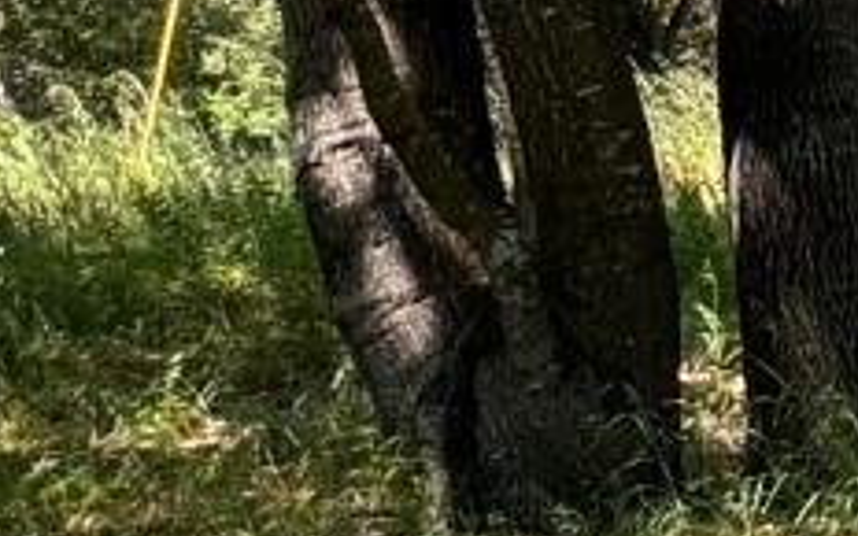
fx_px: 2245
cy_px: -316
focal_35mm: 96
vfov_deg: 12.8
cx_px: 1871
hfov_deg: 15.5
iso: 40
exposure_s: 1/219
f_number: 2.2
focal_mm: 2.22
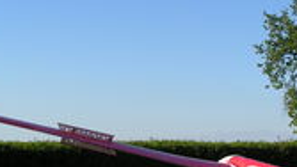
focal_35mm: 94
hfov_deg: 22.5
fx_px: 740
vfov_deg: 12.9
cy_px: 110
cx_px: 217
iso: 64
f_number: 4.8
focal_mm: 6
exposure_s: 1/400
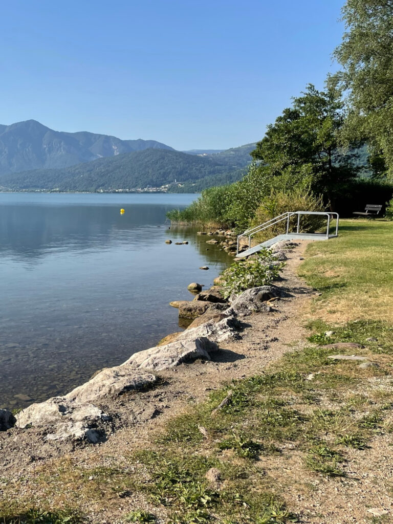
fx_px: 394
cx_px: 196
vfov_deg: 67.3
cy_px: 262
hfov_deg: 53.1
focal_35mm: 26
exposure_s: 1/2817
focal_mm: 4.2
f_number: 1.6
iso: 32
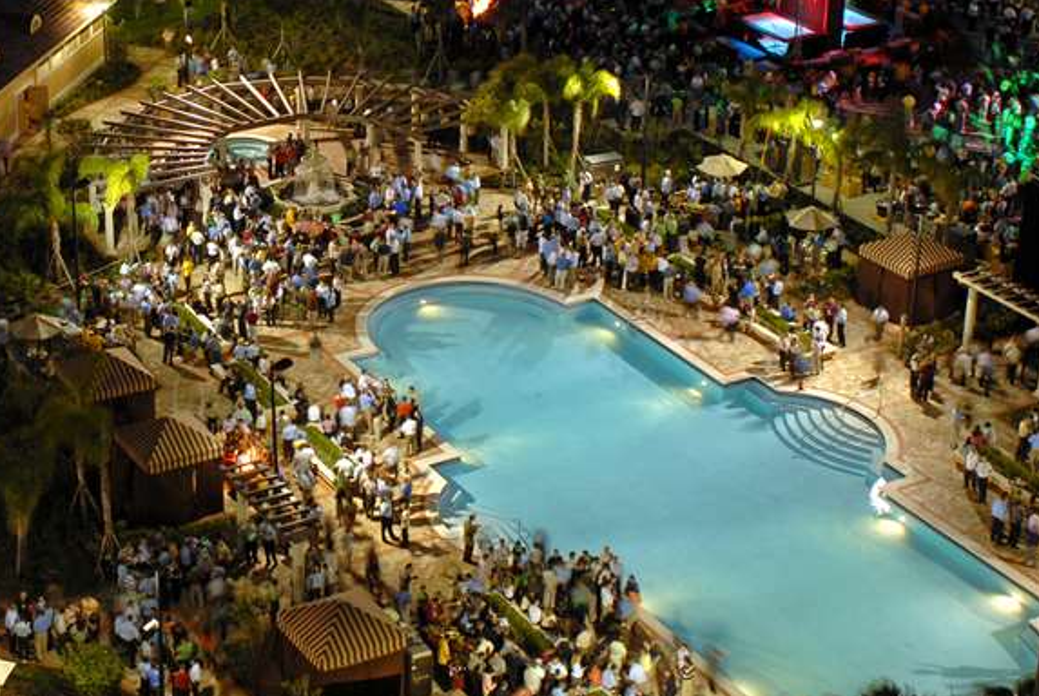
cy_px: 140
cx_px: 179
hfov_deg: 26.4
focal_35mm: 75
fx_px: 2168
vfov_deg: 18.1
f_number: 5.6
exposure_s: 1/1.6
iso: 200
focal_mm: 28
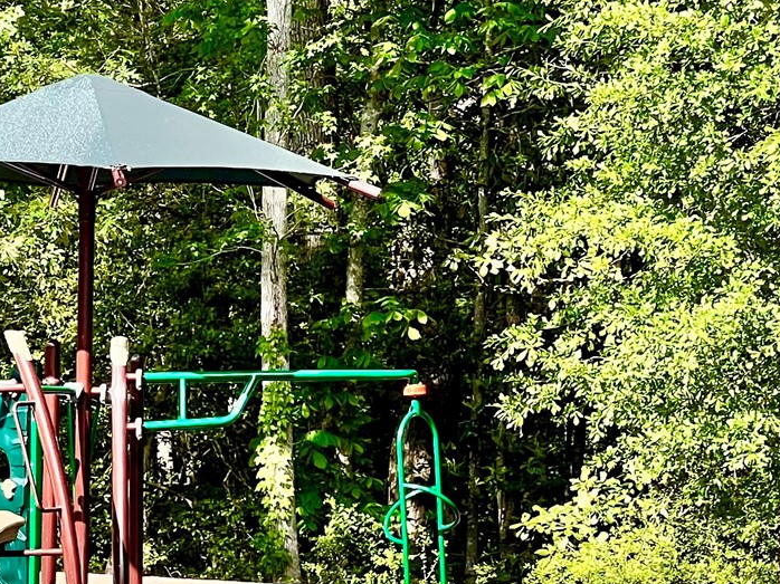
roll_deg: -0.7
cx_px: -40
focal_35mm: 226
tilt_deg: +1.9
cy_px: 329
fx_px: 5091
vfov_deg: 6.6
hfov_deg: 8.7
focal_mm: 9
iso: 32
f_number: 2.8
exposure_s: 1/236
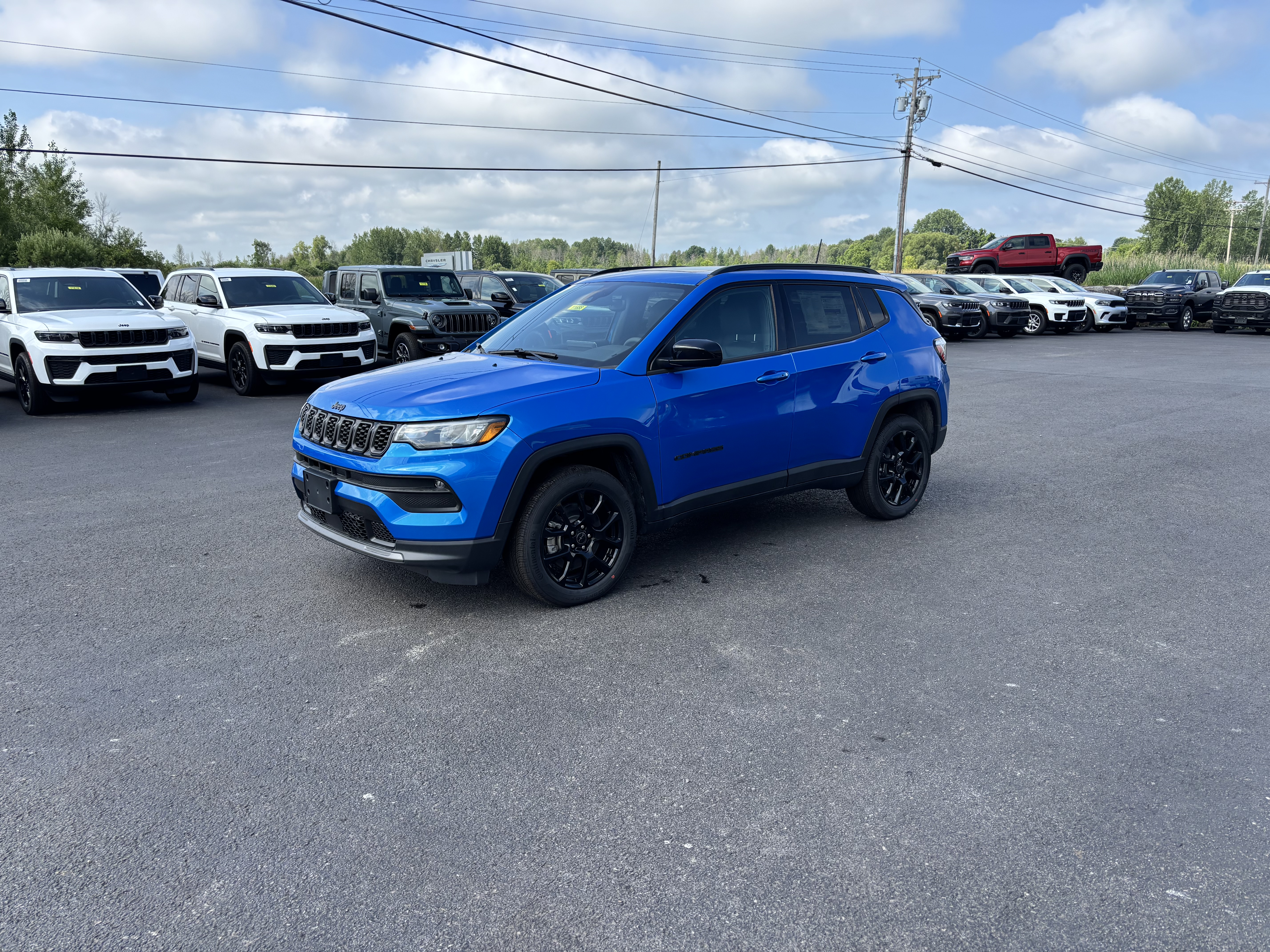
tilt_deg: -10.7
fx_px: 954
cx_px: 635
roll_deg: -2.3
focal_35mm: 26
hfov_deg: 67.3
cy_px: 476
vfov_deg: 53.1
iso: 50
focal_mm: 5.96
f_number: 1.6
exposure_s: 1/1721
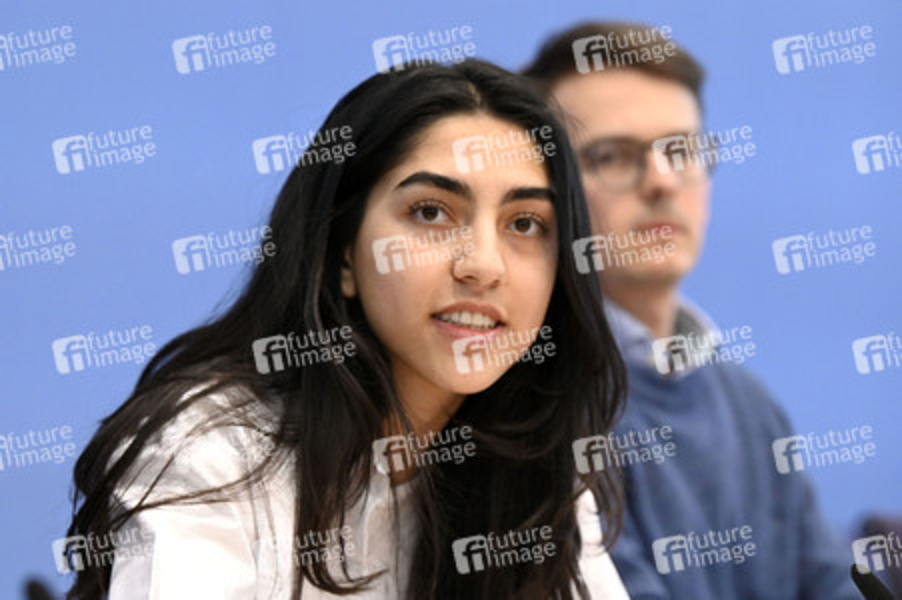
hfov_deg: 12.8
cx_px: 451
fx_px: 4006
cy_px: 300
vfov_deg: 8.6
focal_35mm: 160
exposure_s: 1/640
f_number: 5
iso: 4000
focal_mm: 160
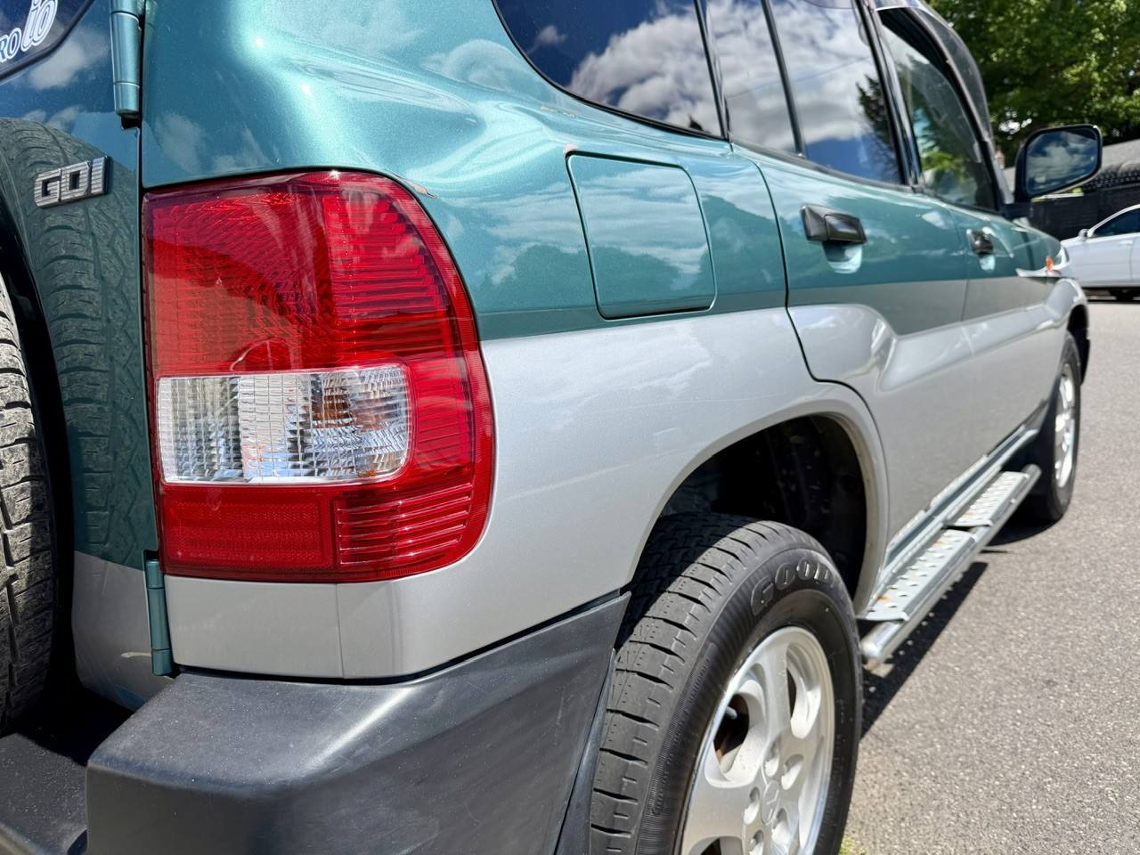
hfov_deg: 71.6
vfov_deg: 56.8
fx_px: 790
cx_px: 570
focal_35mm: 24
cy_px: 428
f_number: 1.78
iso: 80
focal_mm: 6.76
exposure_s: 1/2907
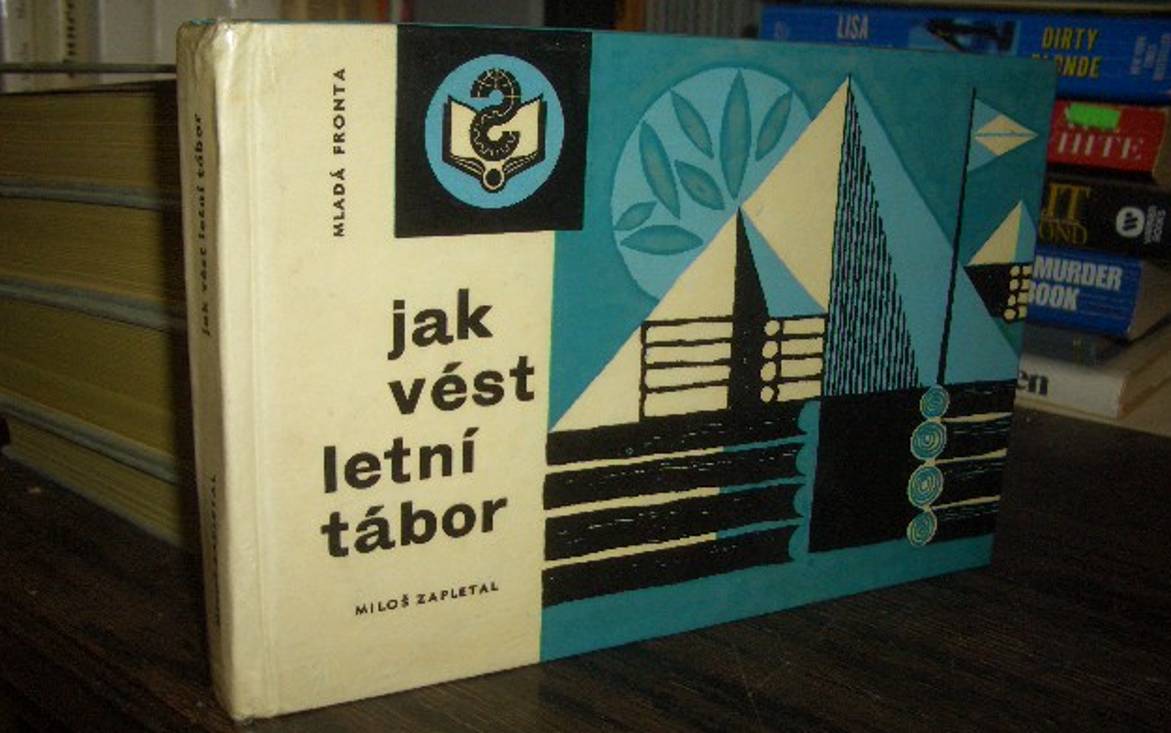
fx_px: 1213
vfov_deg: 33.6
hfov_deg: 51.5
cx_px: 579
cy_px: 396
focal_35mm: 38
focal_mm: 5.8
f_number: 2.6
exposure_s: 1/60
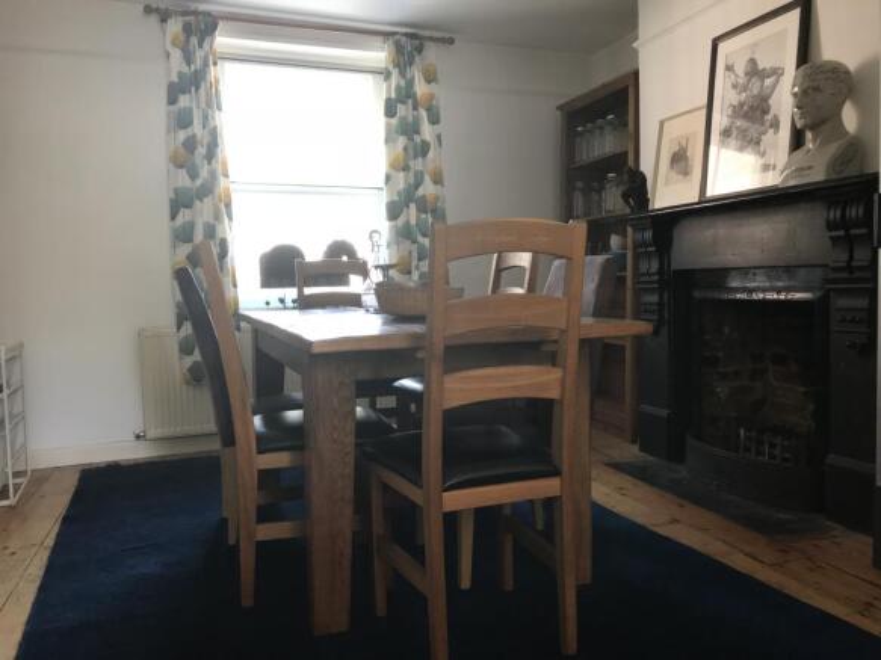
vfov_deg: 49.7
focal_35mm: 28
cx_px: 440
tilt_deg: -4.2
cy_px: 330
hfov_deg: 63.5
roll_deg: +1.5
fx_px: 712
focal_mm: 3.99
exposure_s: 1/33
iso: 64
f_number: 1.8
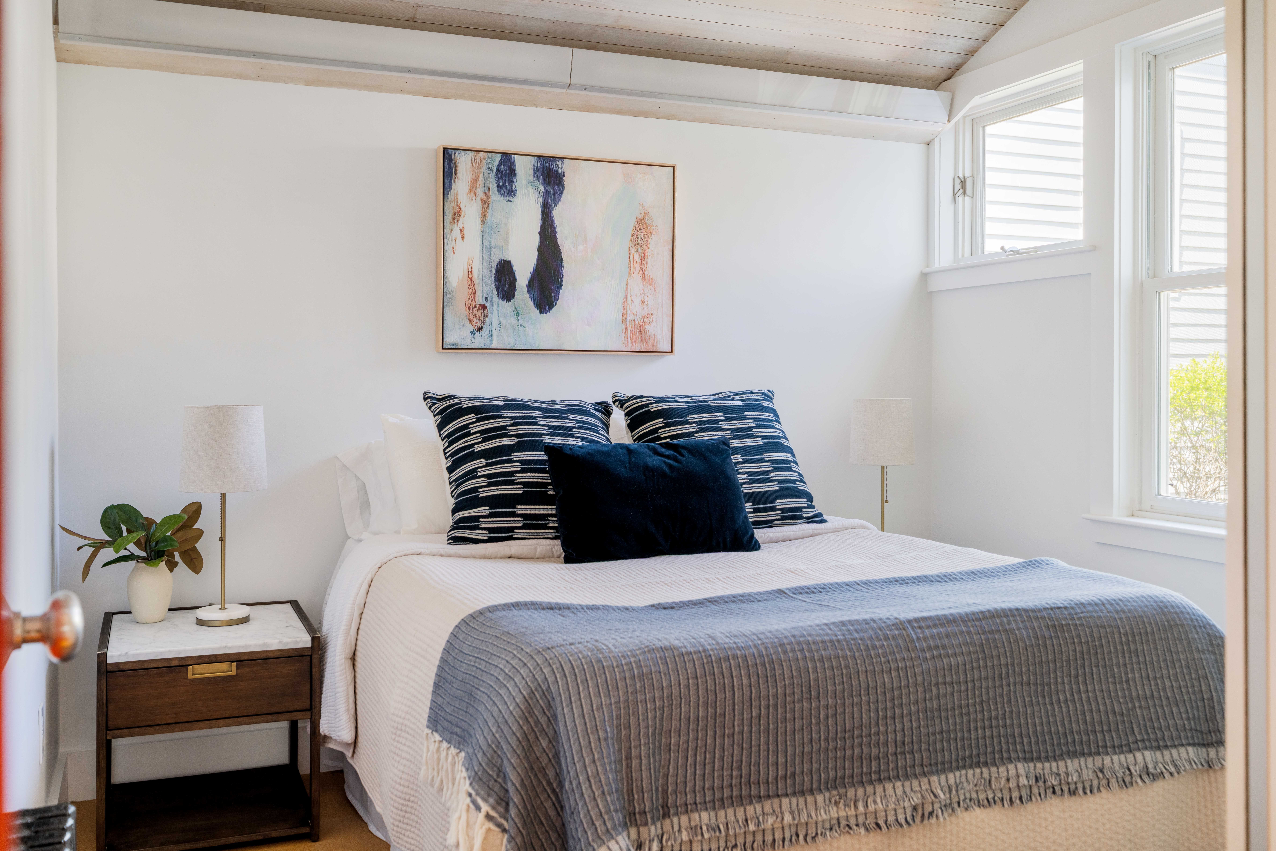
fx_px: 1170
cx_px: 638
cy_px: 426
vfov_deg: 40.0
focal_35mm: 33
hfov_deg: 57.2
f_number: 6.3
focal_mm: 33
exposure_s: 1/13
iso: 400
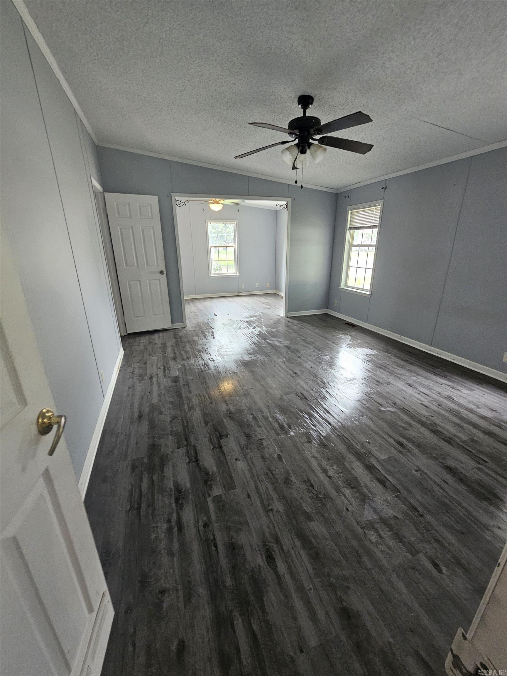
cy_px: 338
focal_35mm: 13
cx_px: 254
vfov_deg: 106.2
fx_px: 254
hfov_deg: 89.9
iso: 320
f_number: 2.2
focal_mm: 2.2
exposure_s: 1/60
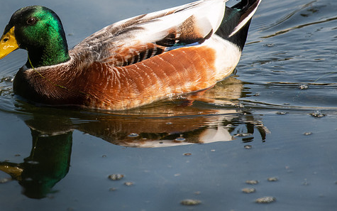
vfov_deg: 1.5
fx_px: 8083
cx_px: 28
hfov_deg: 2.4
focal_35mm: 880
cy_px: 43
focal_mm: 440
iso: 400
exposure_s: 1/1000
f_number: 5.6
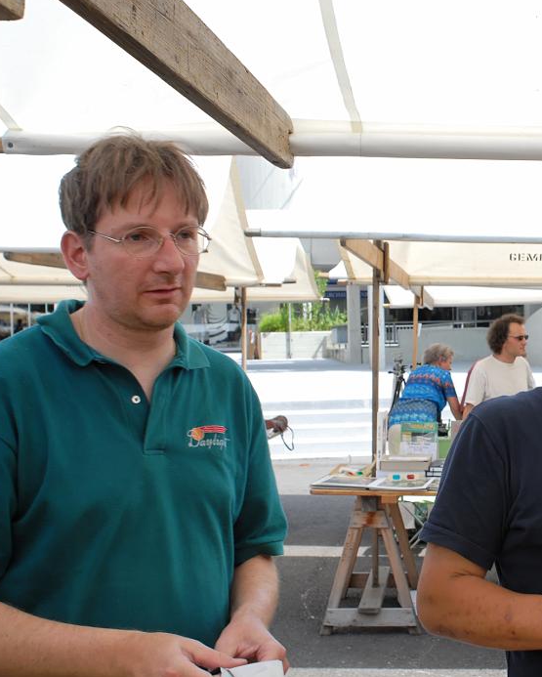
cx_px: 497
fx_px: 1022
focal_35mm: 51
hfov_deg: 28.5
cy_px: 337
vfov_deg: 36.6
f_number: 7.1
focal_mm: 24
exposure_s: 1/180
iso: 200
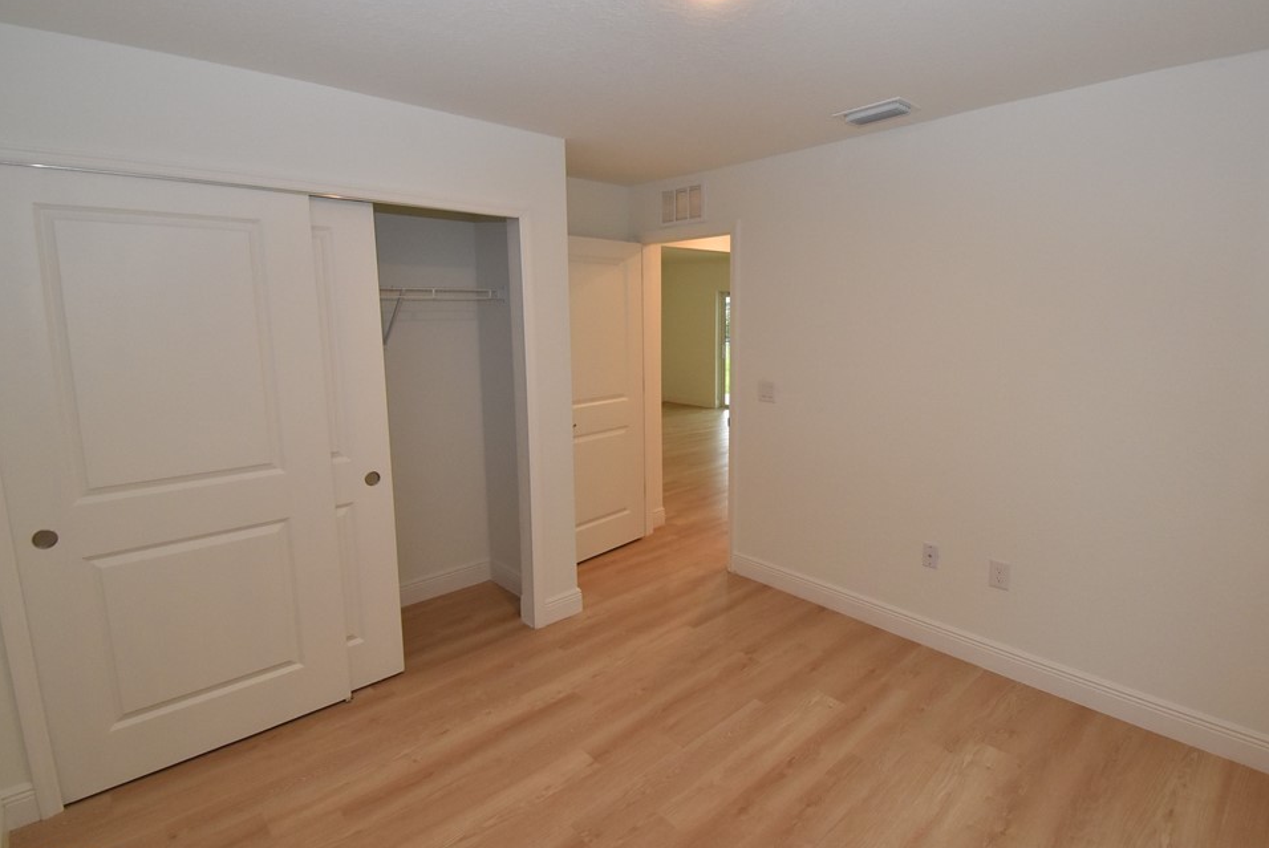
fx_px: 600
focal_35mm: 17
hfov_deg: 93.1
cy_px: 405
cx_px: 674
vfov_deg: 70.5
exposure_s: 1/100
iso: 1600
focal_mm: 10
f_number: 8
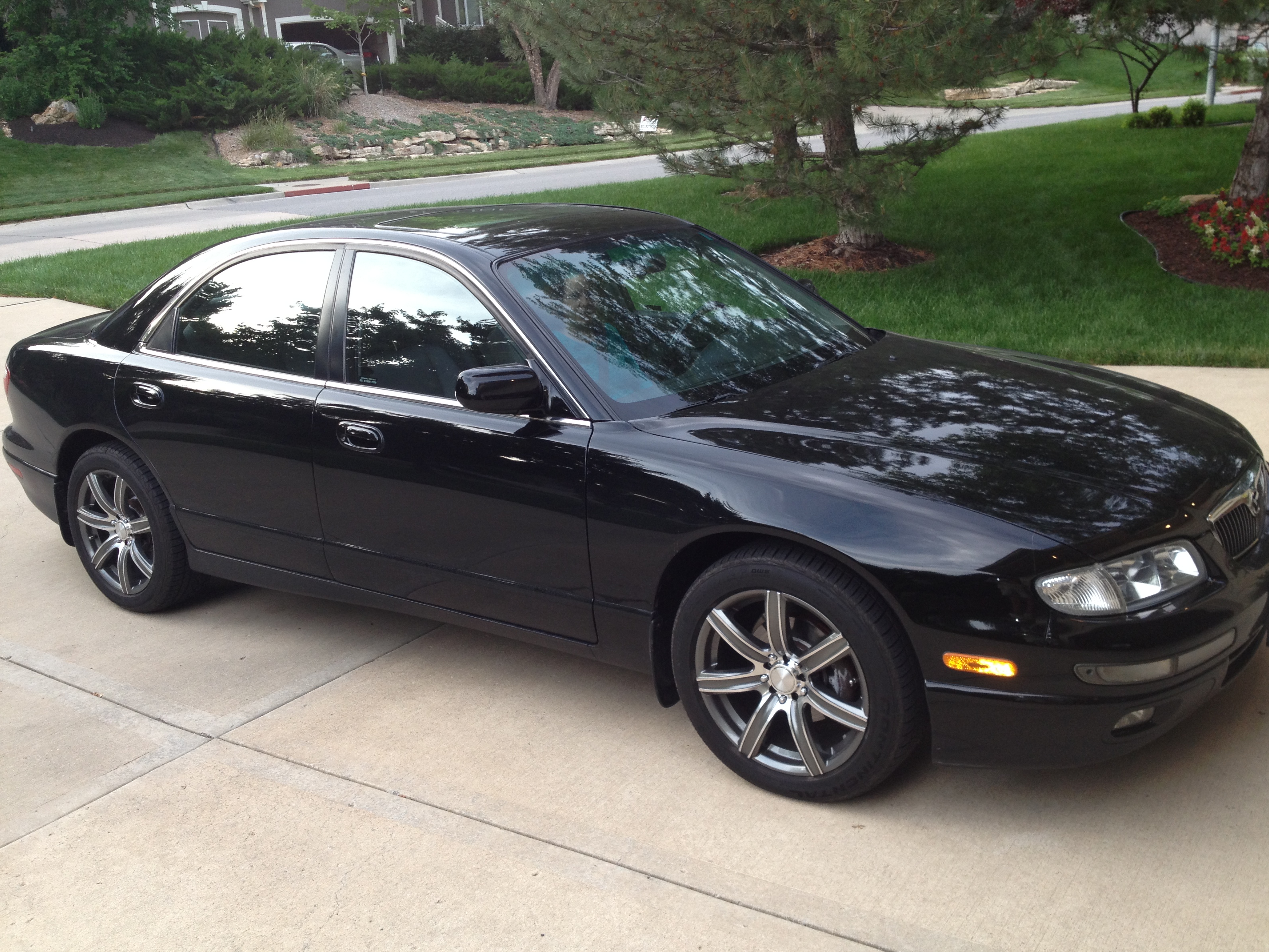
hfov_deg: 51.3
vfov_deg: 39.7
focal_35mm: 36
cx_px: 651
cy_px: 470
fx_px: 1320
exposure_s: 1/62
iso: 50
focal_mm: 4.28
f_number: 2.4
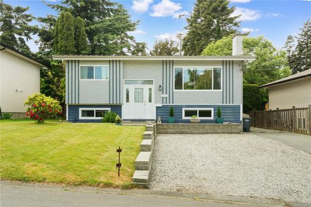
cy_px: 104
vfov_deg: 37.8
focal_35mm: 35
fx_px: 302
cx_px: 156
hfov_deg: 54.5
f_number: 8
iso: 50
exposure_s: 1/4
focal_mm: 35
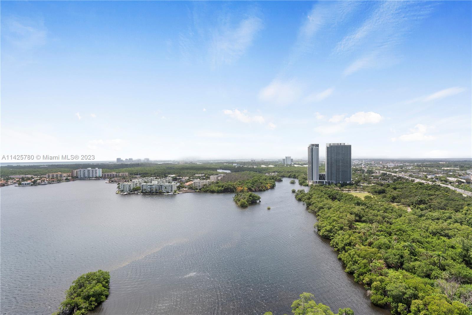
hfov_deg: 93.3
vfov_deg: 70.4
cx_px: 236
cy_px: 158
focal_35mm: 17
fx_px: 223
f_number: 10
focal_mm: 17
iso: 100
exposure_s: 1/320
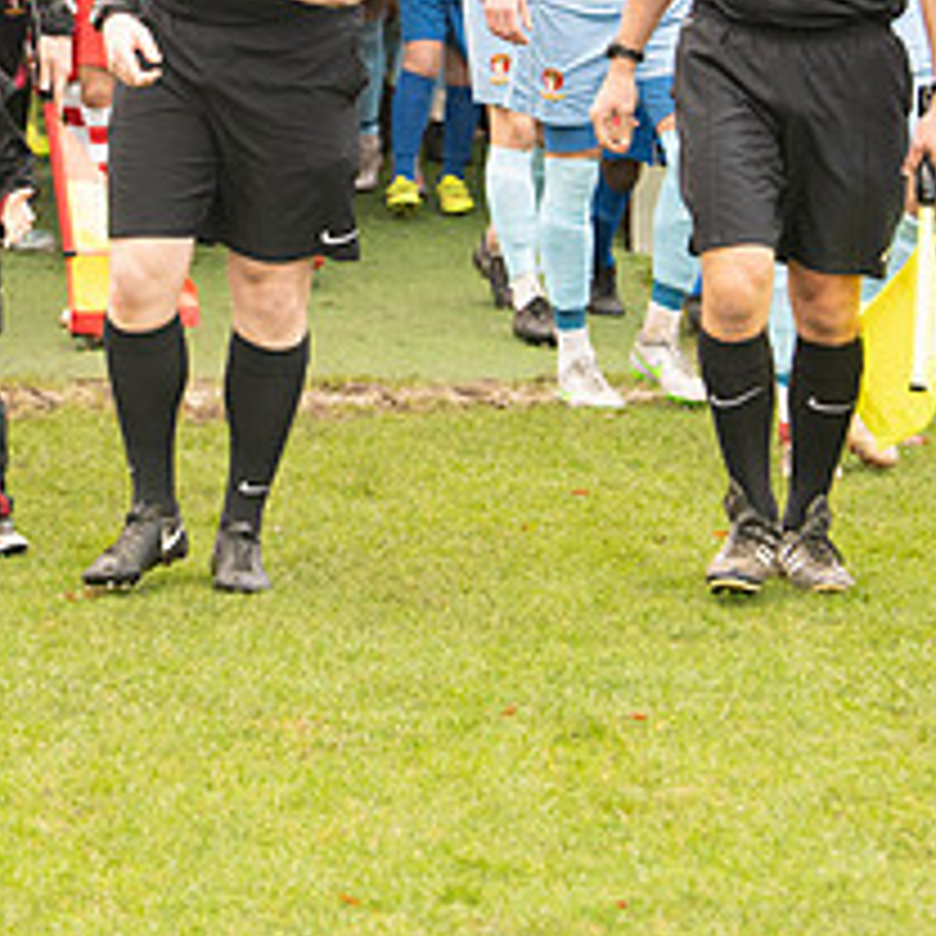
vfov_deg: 8.5
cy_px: 106
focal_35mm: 204
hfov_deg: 8.6
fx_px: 6241
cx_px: 135
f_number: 5
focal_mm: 86
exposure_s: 1/250
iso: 2000
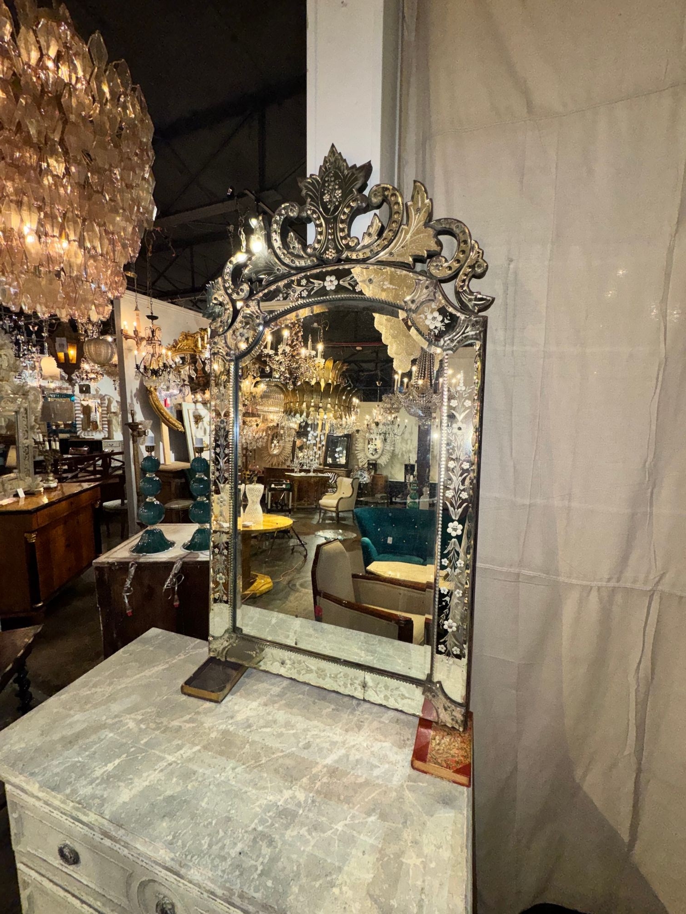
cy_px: 457
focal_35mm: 14
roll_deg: -0.1
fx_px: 370
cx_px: 343
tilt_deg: -7.8
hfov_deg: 85.7
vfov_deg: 102.1
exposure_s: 1/60
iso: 160
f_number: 2.2
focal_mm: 2.22
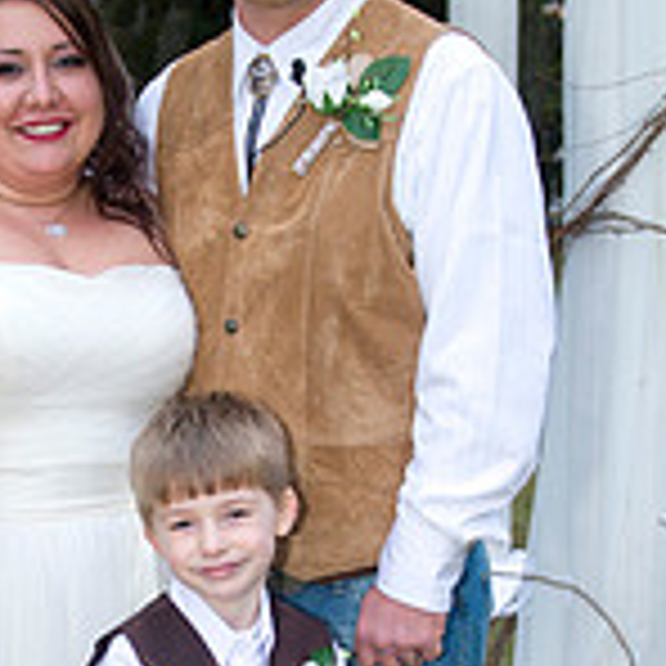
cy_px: 576
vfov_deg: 21.3
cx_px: 164
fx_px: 1741
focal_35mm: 80
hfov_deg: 21.5
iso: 800
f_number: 3.5
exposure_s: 1/80
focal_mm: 31
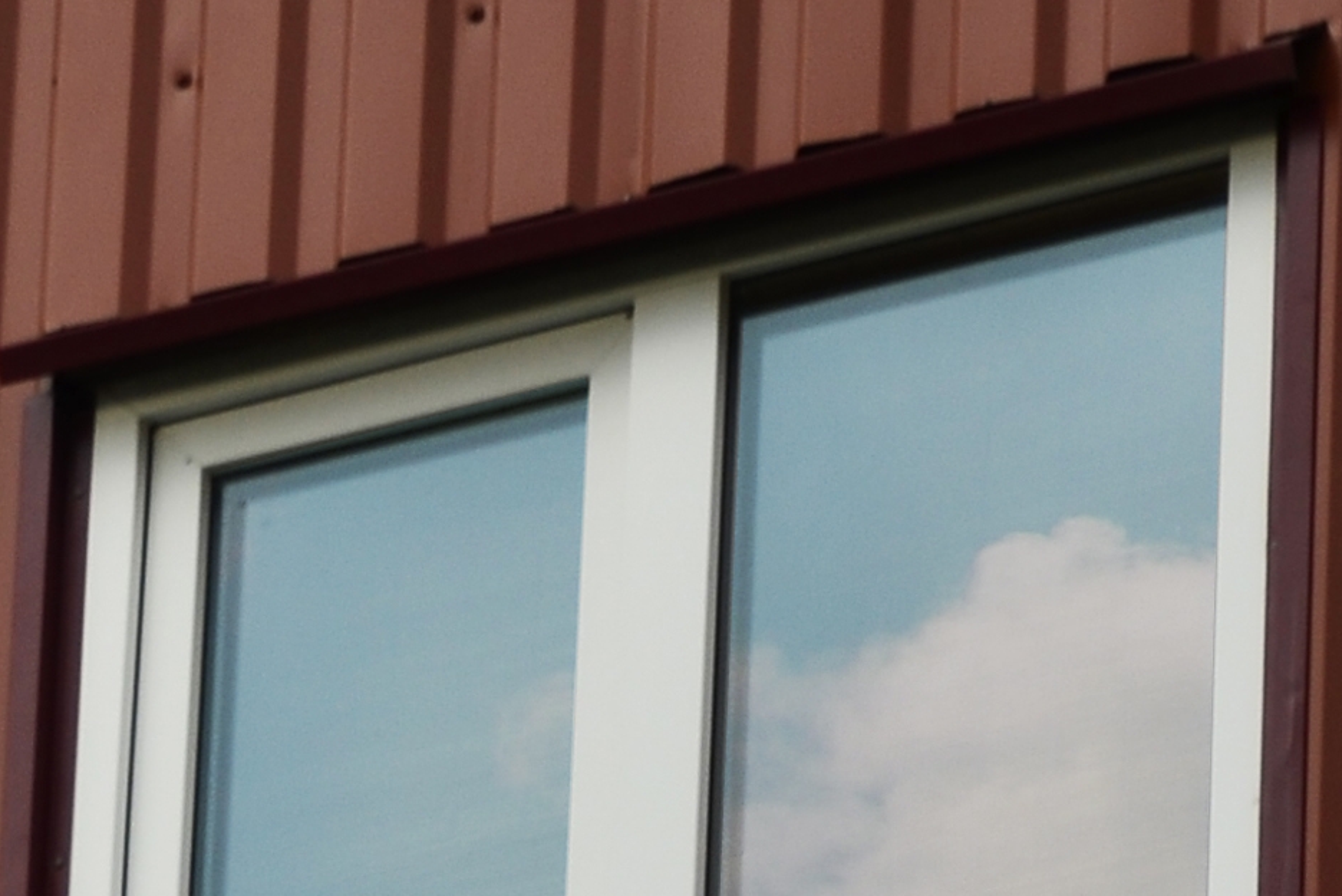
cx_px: -1312
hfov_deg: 3.2
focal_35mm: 631
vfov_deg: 2.2
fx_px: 23528
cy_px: 391
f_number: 5.3
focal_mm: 80
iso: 100
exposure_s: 1/320
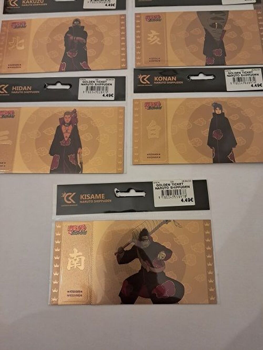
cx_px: 132
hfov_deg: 51.4
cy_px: 175
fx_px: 273
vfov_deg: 65.3
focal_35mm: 27
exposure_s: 1/40
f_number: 1.8
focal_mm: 4
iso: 500
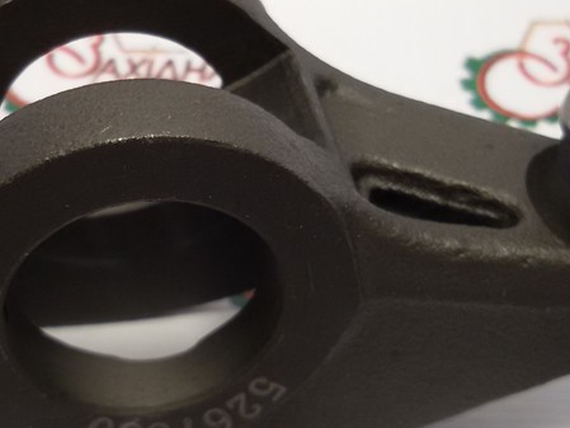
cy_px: 191
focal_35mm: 69
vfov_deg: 21.3
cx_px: 178
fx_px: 1136
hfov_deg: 27.9
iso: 40
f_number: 2.4
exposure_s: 1/50
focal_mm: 2.93
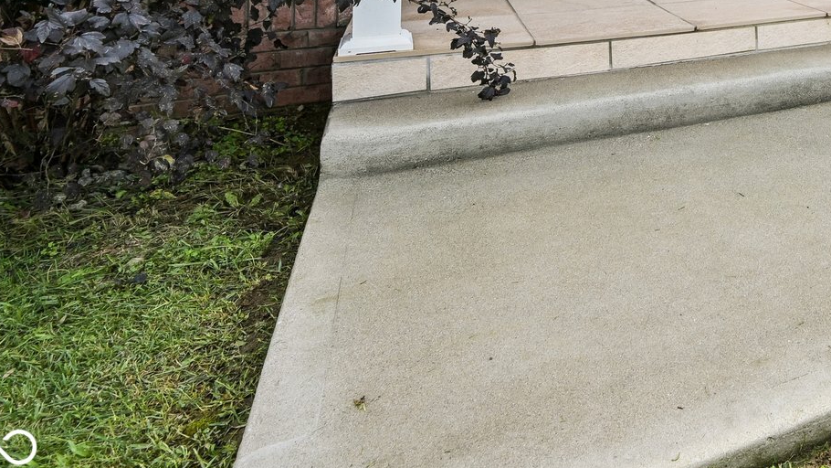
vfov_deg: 29.8
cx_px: 851
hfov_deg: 47.9
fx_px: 727
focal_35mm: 33
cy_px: -113
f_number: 8
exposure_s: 1/200
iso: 100
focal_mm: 14
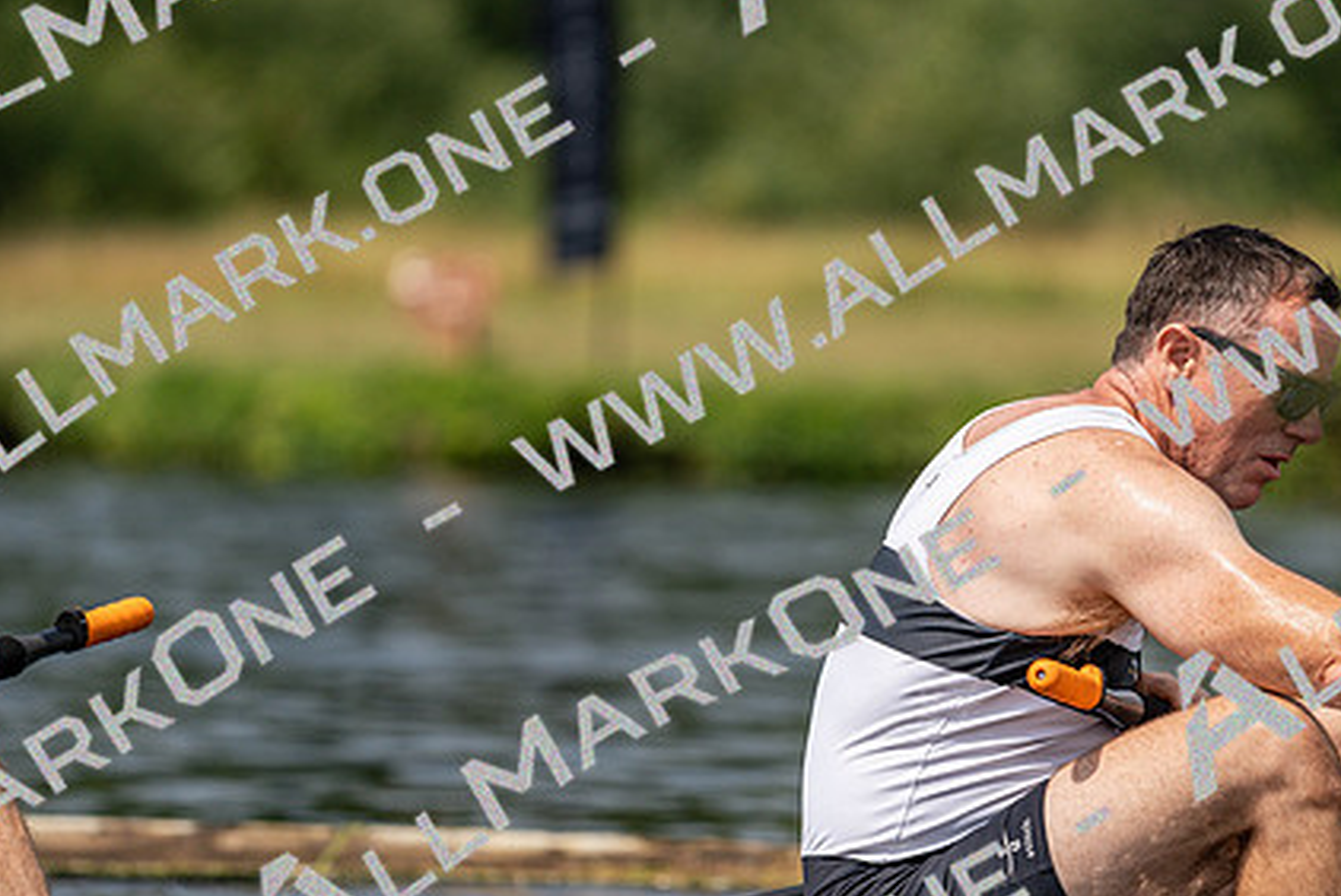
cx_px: 906
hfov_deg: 4.0
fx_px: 19010
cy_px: 500
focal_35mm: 510
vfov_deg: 2.7
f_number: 6.3
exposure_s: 1/1600
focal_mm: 371
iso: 160
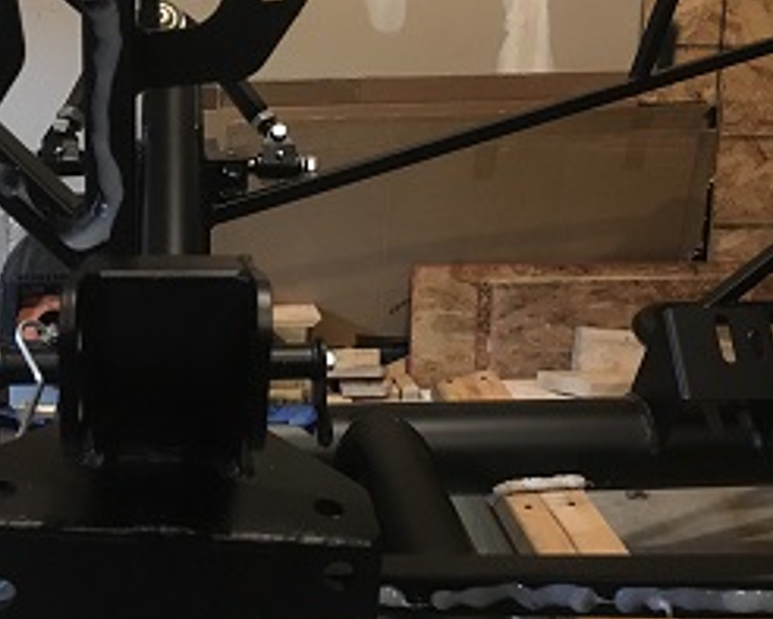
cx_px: 349
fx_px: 1053
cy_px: 207
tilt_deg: -13.9
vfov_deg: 32.5
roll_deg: -1.9
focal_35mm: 46
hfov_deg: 40.3
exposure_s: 1/15
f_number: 2.2
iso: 500
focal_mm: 4.15
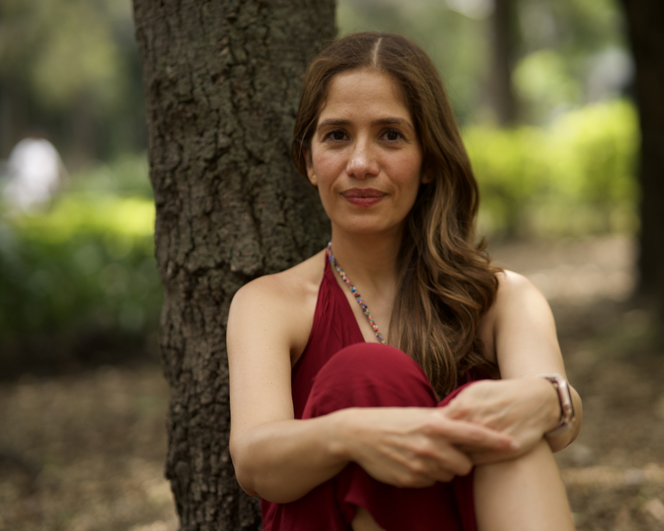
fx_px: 1886
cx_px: 353
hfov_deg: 20.0
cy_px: 265
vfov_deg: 16.0
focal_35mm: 96
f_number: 1.8
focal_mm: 85
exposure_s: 1/800
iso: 200
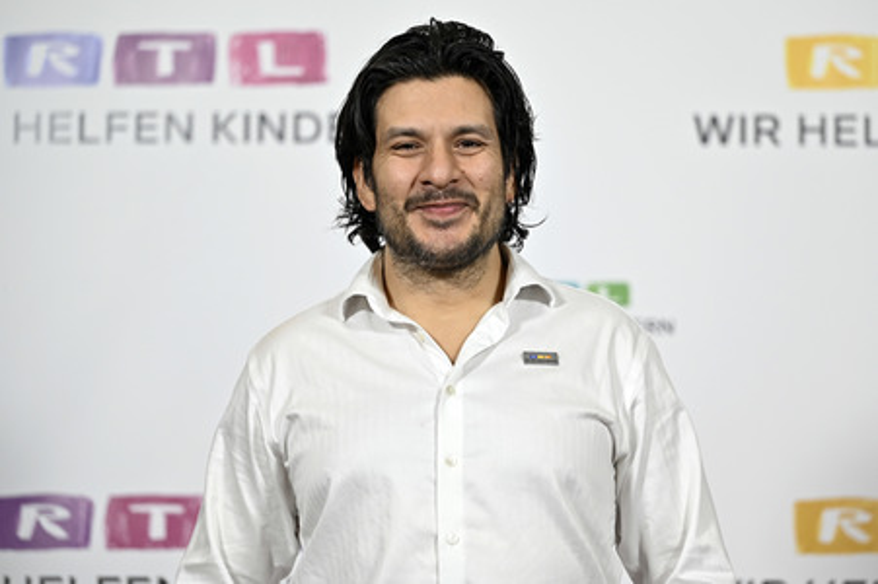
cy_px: 292
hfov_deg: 17.1
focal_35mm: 120
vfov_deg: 11.4
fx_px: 2924
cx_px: 439
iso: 800
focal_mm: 120
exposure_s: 1/640
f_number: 2.8
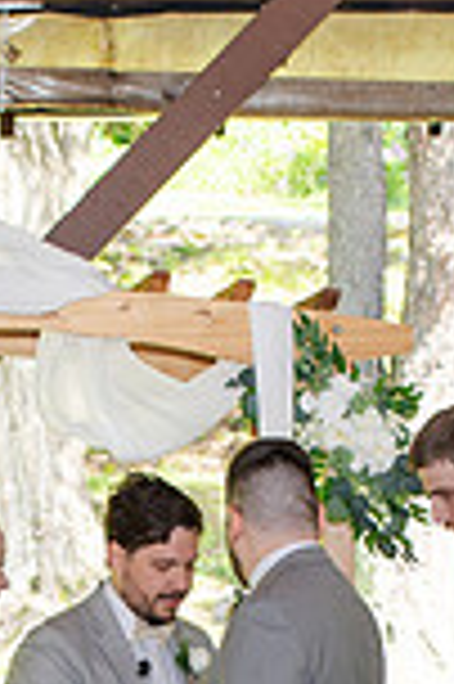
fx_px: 3678
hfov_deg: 7.0
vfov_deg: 10.4
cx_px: -9
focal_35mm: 194
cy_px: 915
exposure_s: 1/200
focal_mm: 35
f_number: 3.2
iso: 100
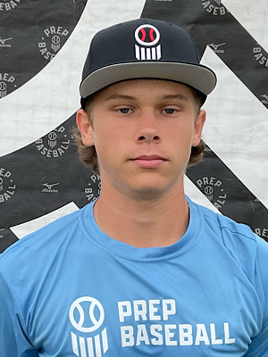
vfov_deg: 61.7
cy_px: 178
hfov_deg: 48.2
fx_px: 299
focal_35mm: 29
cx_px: 134
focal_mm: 3
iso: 16
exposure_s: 1/231
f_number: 1.8
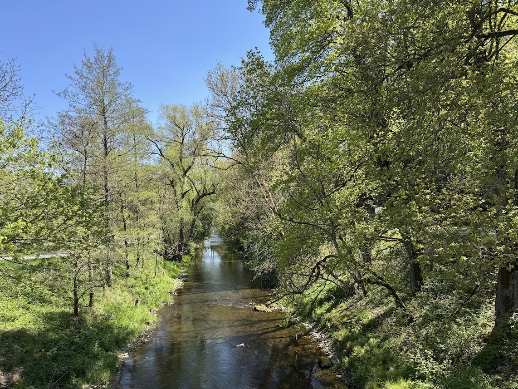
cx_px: 259
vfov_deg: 56.8
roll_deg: +0.0
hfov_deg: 71.6
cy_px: 194
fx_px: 359
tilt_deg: +3.6
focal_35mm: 24
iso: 80
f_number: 1.78
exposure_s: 1/1261
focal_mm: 6.76
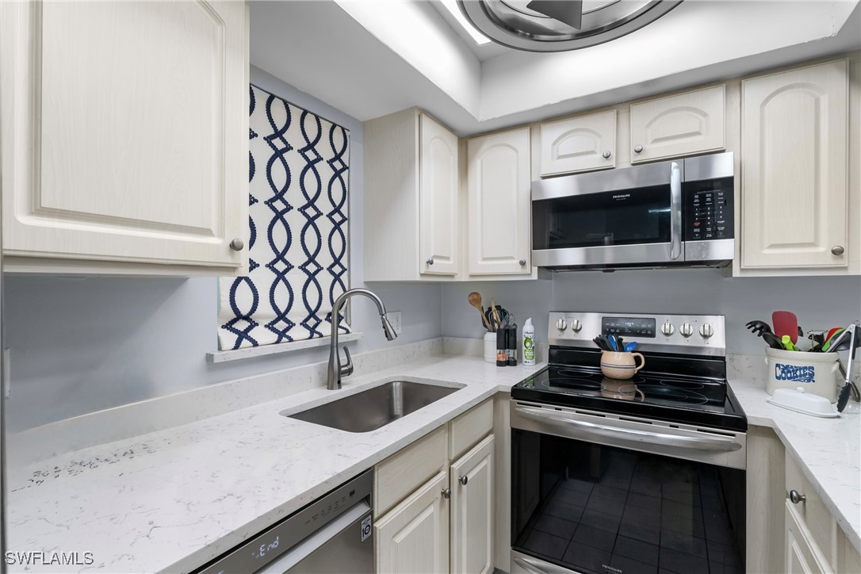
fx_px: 407
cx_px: 430
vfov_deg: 70.4
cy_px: 287
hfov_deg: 93.3
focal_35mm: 17
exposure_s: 1/40
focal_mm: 17
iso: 1000
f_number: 8
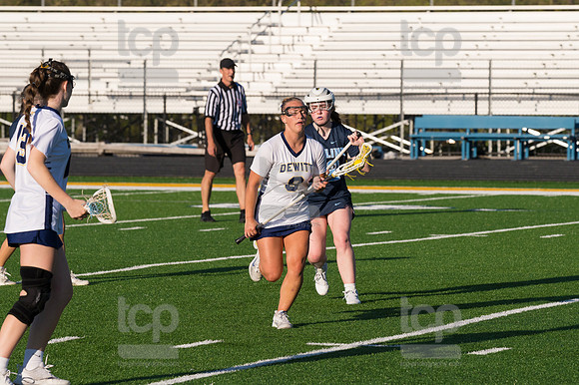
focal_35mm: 255
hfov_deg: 8.1
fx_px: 4099
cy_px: 192
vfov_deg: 5.4
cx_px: 290
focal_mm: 170
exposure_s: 1/1600
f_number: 5.6
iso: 250
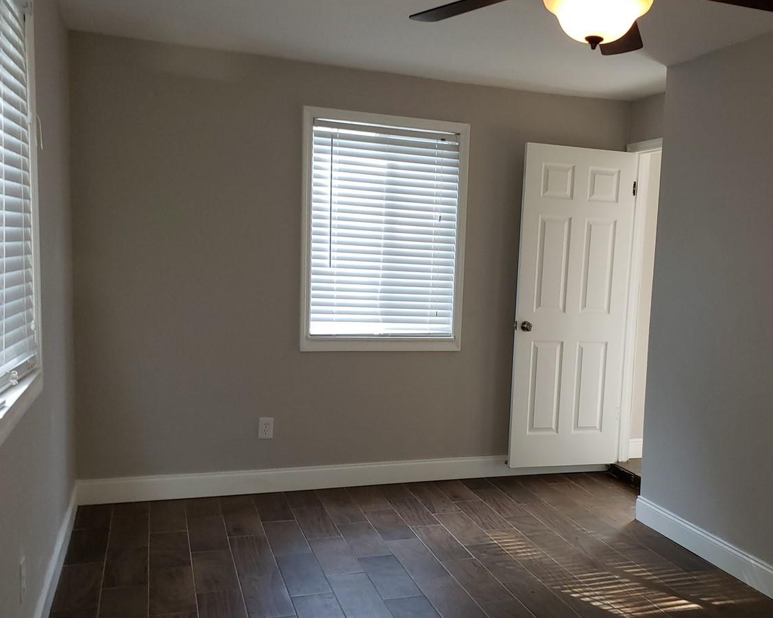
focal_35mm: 36
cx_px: 472
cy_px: 343
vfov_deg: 41.1
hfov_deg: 49.9
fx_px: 823
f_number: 2.4
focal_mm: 4.3
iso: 125
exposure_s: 1/24
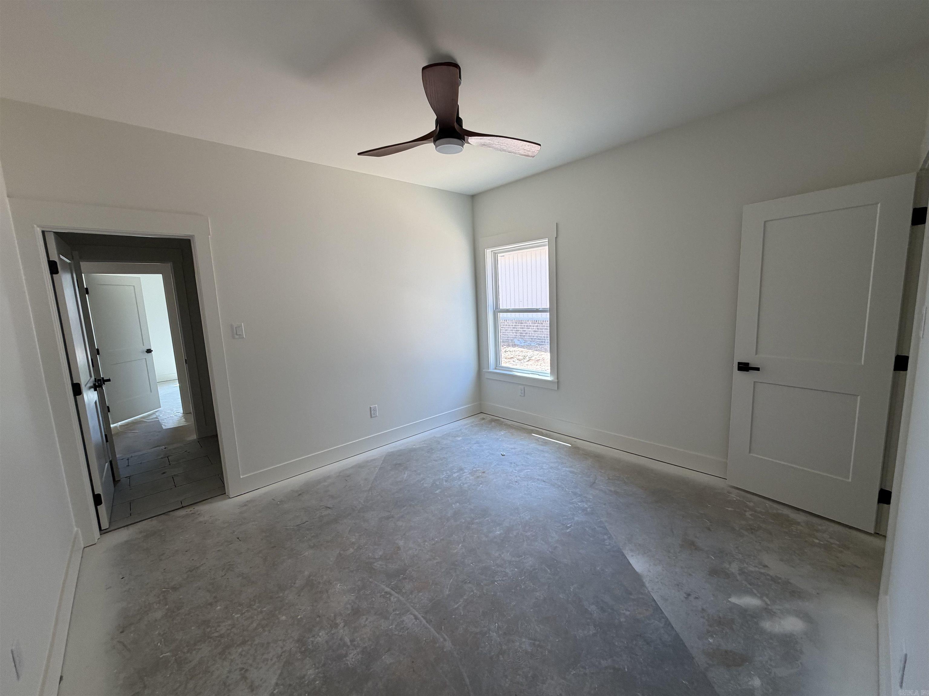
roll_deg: +3.1
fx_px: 376
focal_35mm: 14
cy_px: 348
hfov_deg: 102.1
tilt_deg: -7.0
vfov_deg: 85.7
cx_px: 464
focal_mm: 2.22
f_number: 2.2
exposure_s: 1/121
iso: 125
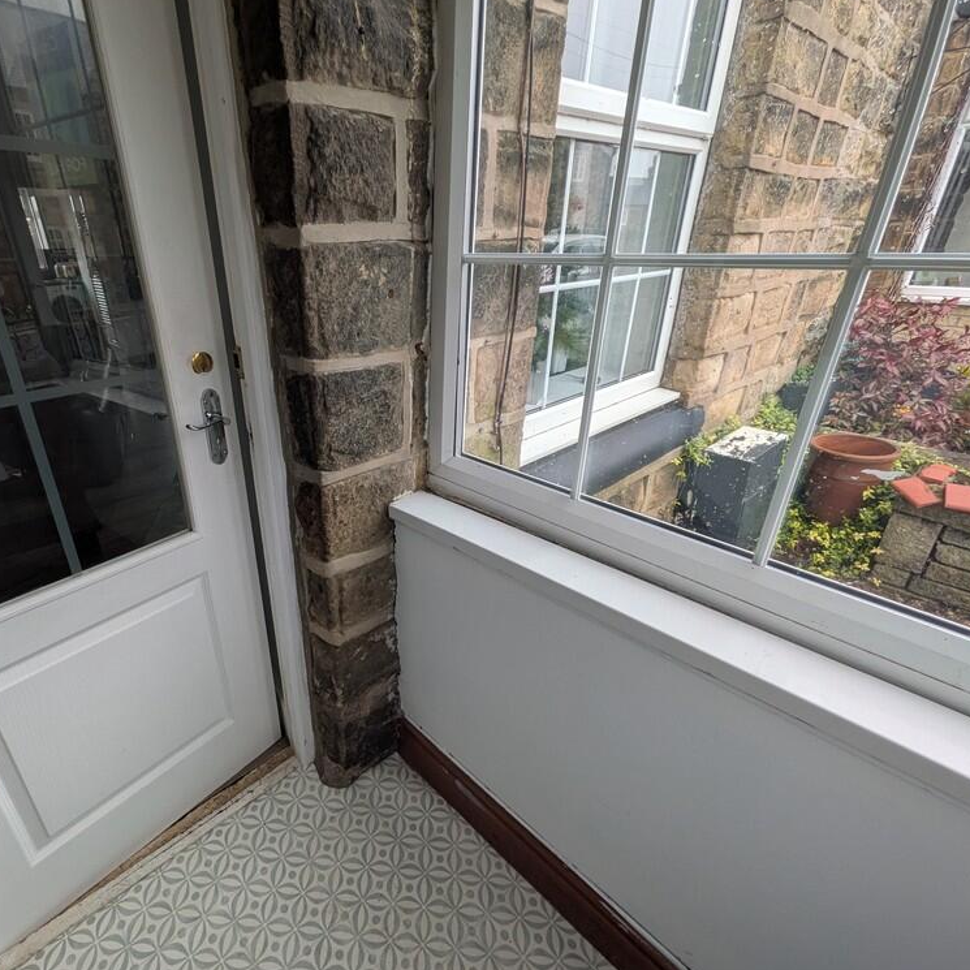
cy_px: 486
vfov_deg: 84.0
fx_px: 539
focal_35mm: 17
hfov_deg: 82.8
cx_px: 380
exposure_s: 1/34.3
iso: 48
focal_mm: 1.85
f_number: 2.2
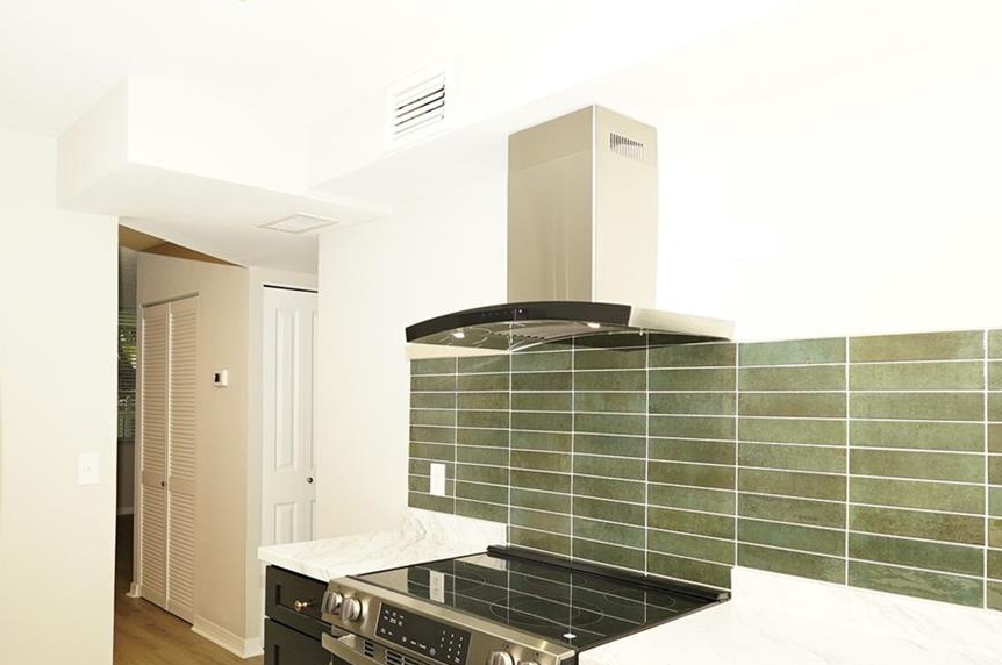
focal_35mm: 26
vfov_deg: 49.2
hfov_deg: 68.7
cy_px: 387
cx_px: 398
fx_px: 723
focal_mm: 14
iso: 500
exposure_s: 1/100
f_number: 4.5
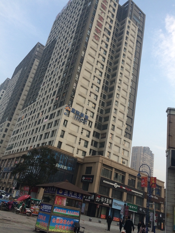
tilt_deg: +21.6
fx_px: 195
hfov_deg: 48.2
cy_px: 116
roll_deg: -12.8
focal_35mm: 29
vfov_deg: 61.7
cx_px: 88
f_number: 2.2
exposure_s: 1/641
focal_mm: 4.15
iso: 32
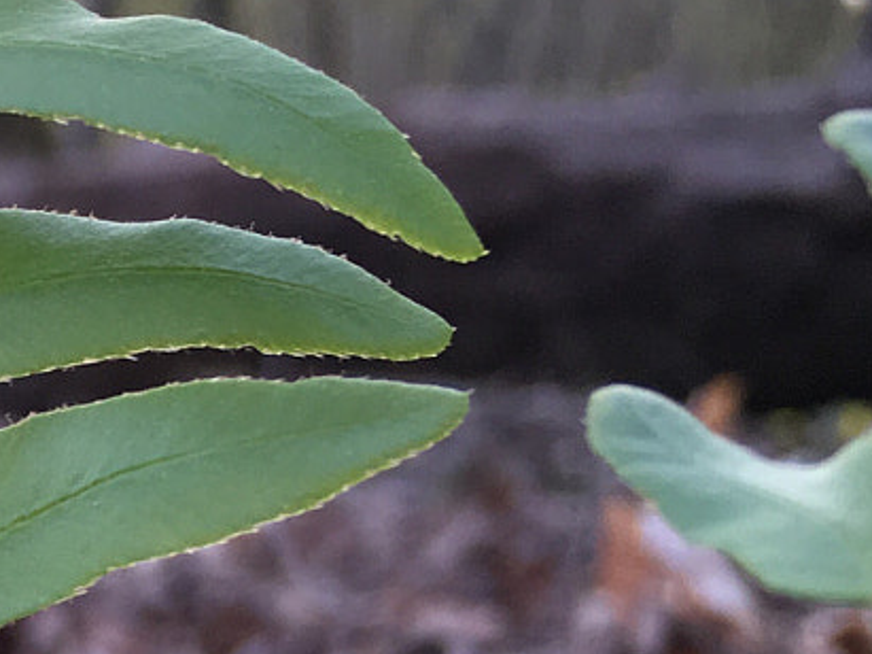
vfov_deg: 12.8
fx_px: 2846
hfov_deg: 15.3
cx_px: -645
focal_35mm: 113
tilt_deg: -10.0
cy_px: 794
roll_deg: -0.8
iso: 40
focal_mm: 4.15
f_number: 2.2
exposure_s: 1/120
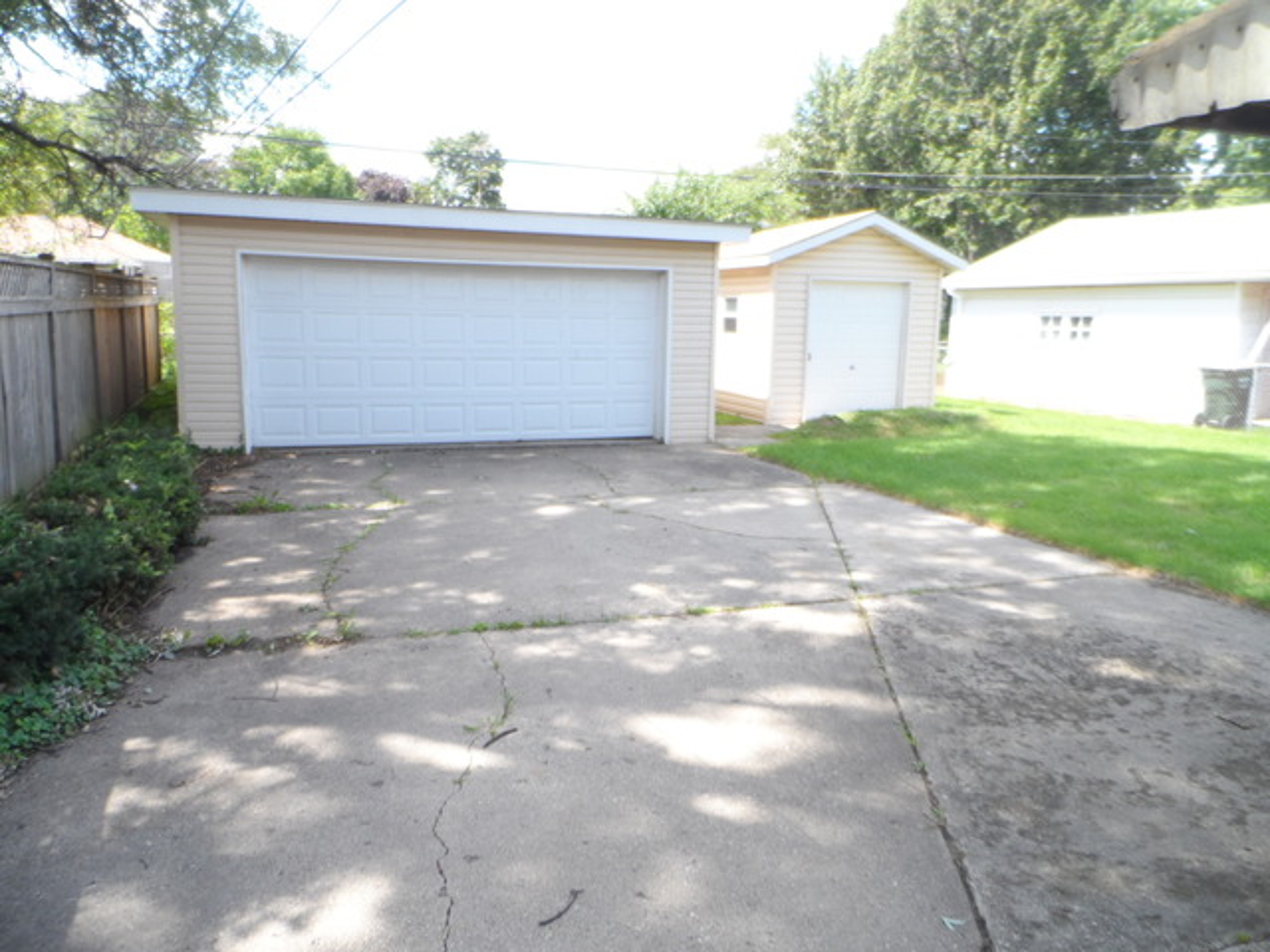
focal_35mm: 24
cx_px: 635
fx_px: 881
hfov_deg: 71.6
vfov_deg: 56.8
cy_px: 476
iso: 80
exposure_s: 1/180
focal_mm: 4
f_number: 3.2
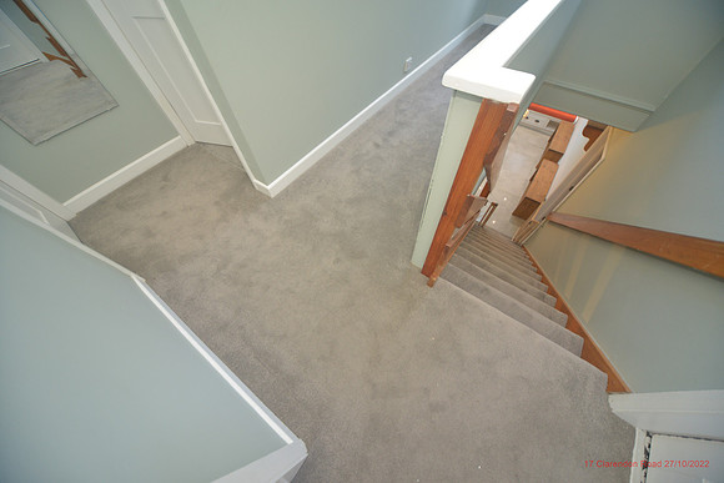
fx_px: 241
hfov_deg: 112.6
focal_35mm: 12
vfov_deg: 90.0
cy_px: 242
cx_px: 362
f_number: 5.6
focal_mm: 12
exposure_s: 1/50
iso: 1000
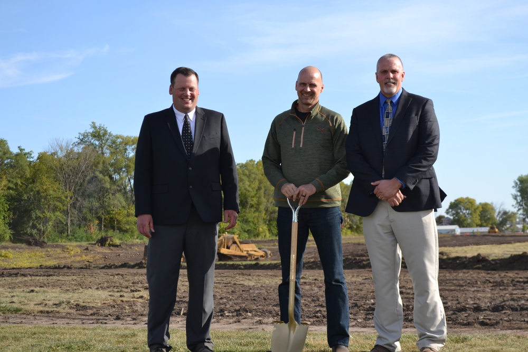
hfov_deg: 24.6
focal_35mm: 82
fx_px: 1210
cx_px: 264
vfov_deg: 16.6
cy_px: 176
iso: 100
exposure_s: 1/200
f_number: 8
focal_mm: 55
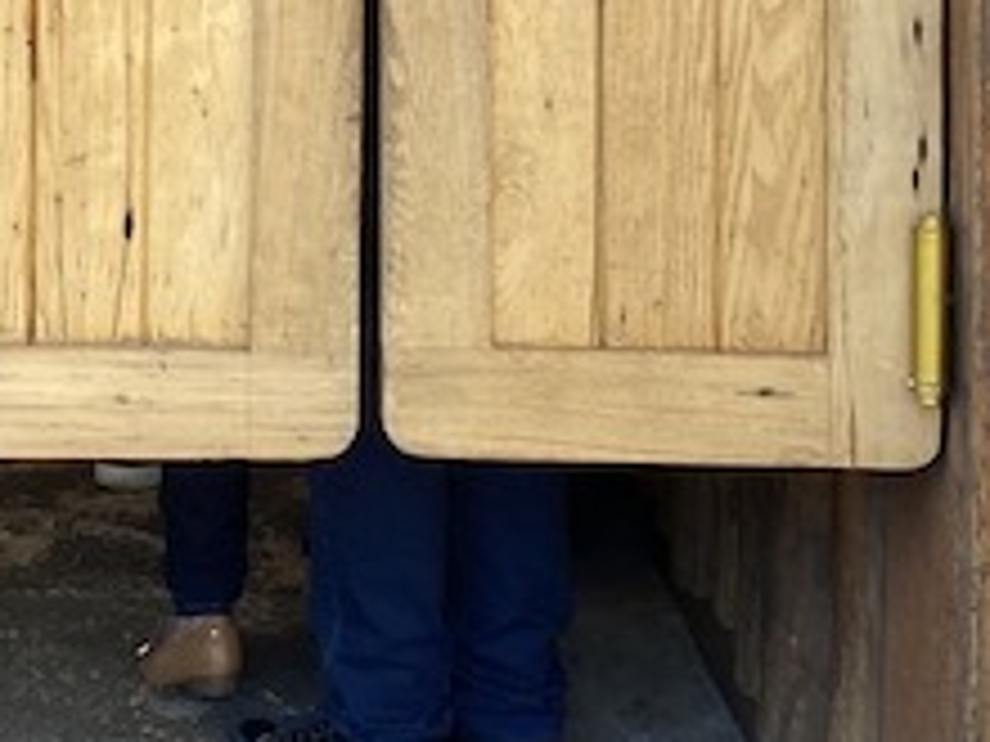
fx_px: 3461
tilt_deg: -1.0
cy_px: -445
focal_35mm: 121
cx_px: -68
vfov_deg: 11.6
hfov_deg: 15.9
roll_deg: -2.1
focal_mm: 4.25
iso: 32
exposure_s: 1/175
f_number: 1.8
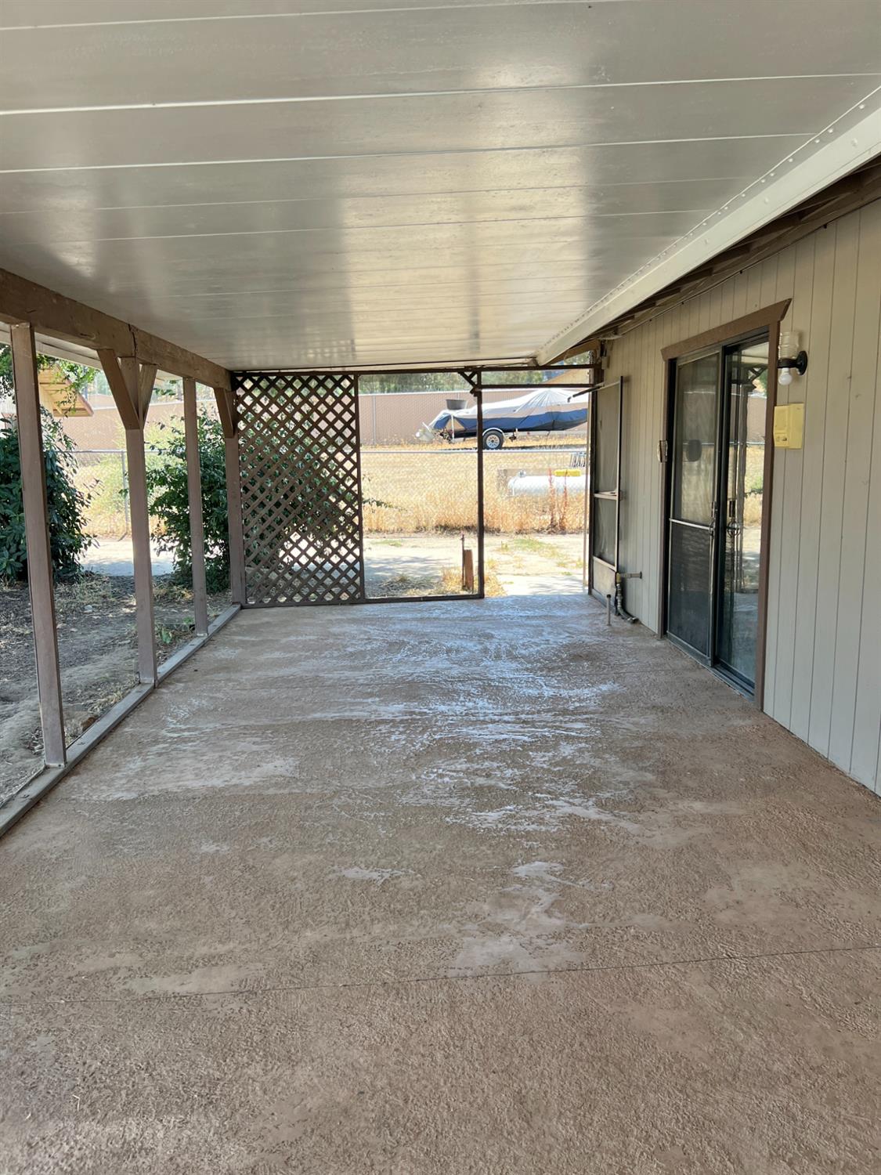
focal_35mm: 26
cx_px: 440
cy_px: 588
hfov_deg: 53.1
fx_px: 882
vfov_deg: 67.3
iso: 50
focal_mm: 5.7
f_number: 1.5
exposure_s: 1/478
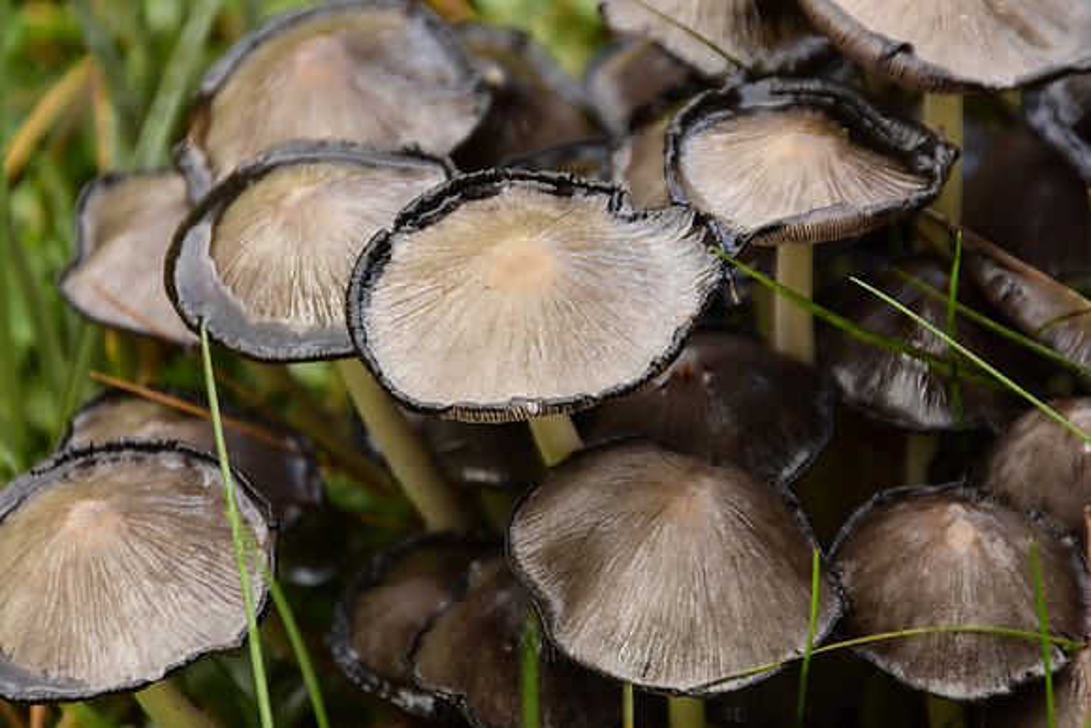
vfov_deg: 3.8
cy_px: 364
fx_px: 10912
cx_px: 546
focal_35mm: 360
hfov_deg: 5.7
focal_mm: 240
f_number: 9
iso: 800
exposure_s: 1/160
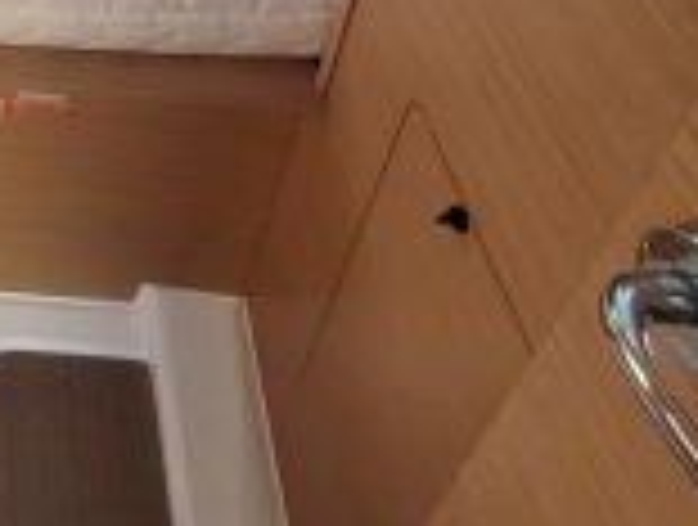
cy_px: -267
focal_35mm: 46
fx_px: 930
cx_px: -113
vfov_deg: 24.5
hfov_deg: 34.2
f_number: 2.2
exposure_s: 1/50
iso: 125
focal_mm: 1.74
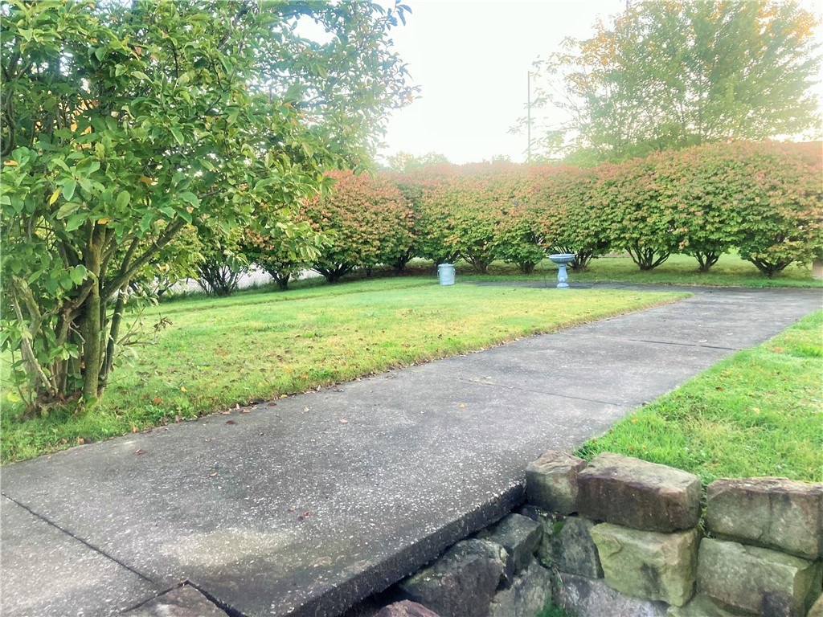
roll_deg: +3.5
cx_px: 412
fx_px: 666
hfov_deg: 63.4
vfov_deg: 49.7
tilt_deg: -6.2
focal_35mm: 28
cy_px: 308
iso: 80
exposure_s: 1/76
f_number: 1.8
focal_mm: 3.99
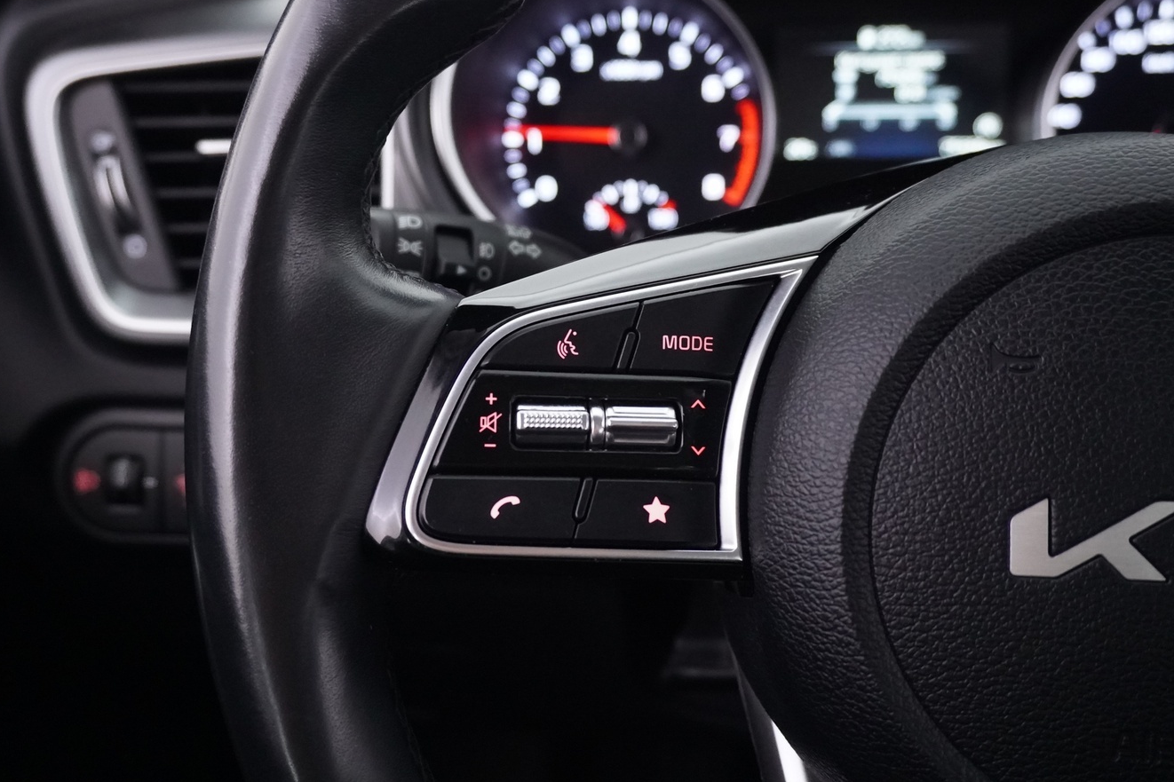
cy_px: 349
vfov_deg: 34.5
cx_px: 565
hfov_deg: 50.0
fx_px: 1259
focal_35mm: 39
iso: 10000
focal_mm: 21
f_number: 4
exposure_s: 1/60
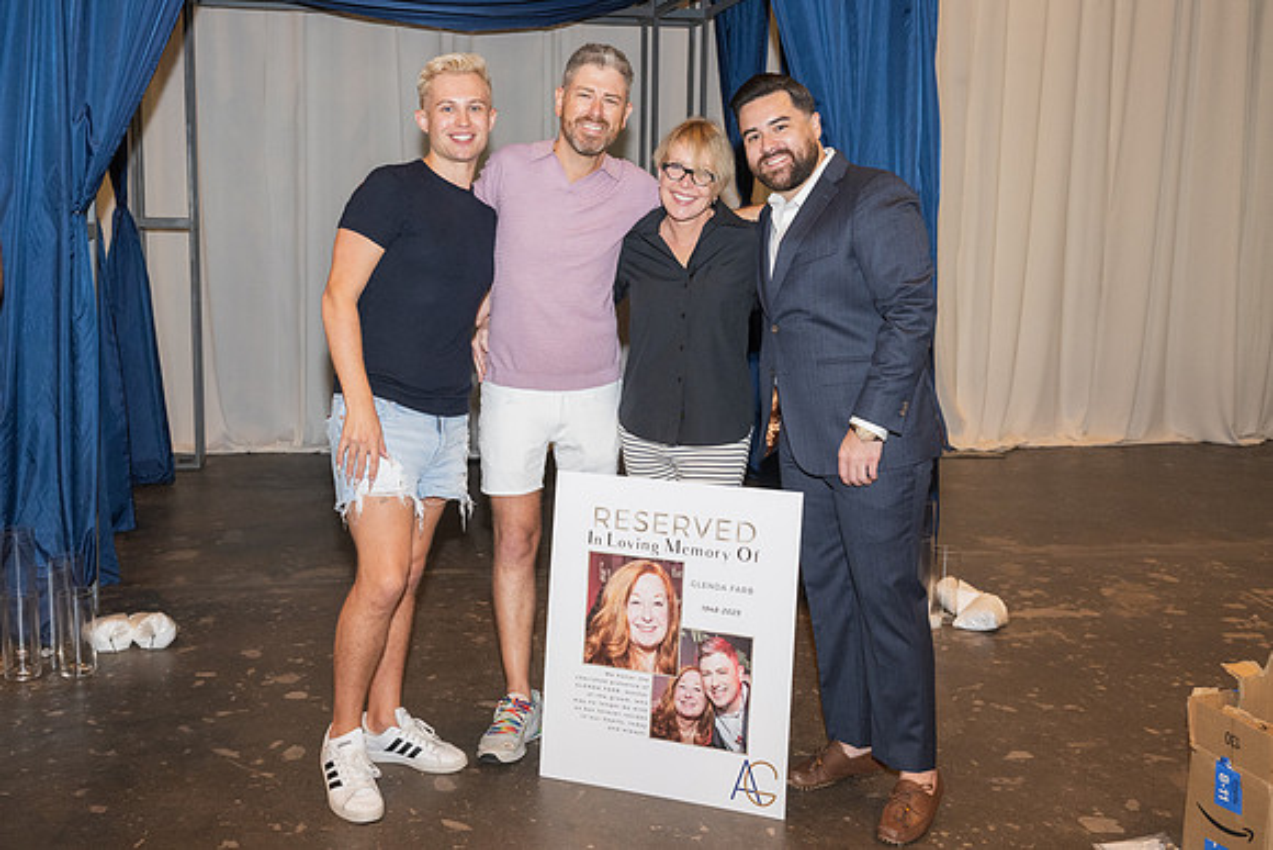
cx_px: 594
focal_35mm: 35
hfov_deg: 54.2
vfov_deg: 37.7
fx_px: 1244
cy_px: 386
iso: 1600
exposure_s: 1/60
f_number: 5.6
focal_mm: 31.5
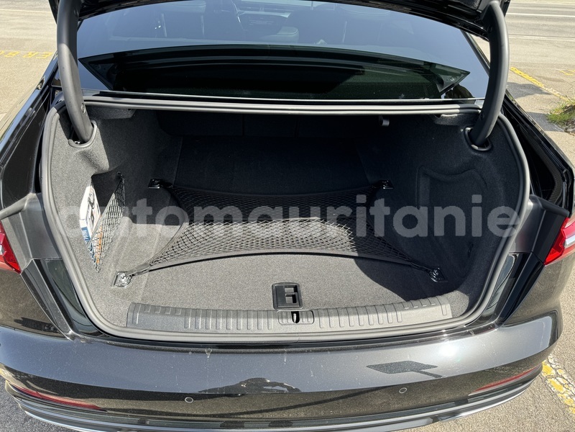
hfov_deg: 71.6
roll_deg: -2.5
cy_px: 216
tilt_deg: -33.7
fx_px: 399
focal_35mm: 24
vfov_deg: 56.8
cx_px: 288
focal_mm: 6.86
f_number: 1.78
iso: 80
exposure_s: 1/495
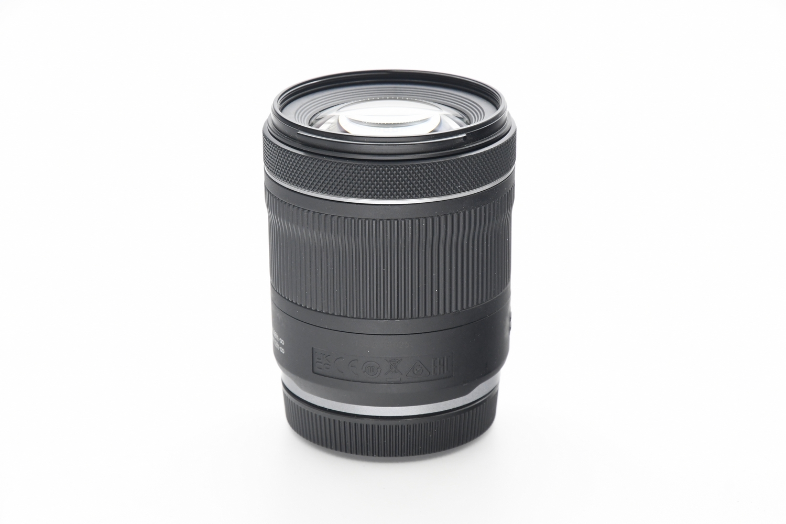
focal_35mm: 120
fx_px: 2620
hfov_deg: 17.1
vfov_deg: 11.4
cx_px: 393
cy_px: 262
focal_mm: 80
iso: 1600
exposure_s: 1/125
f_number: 8
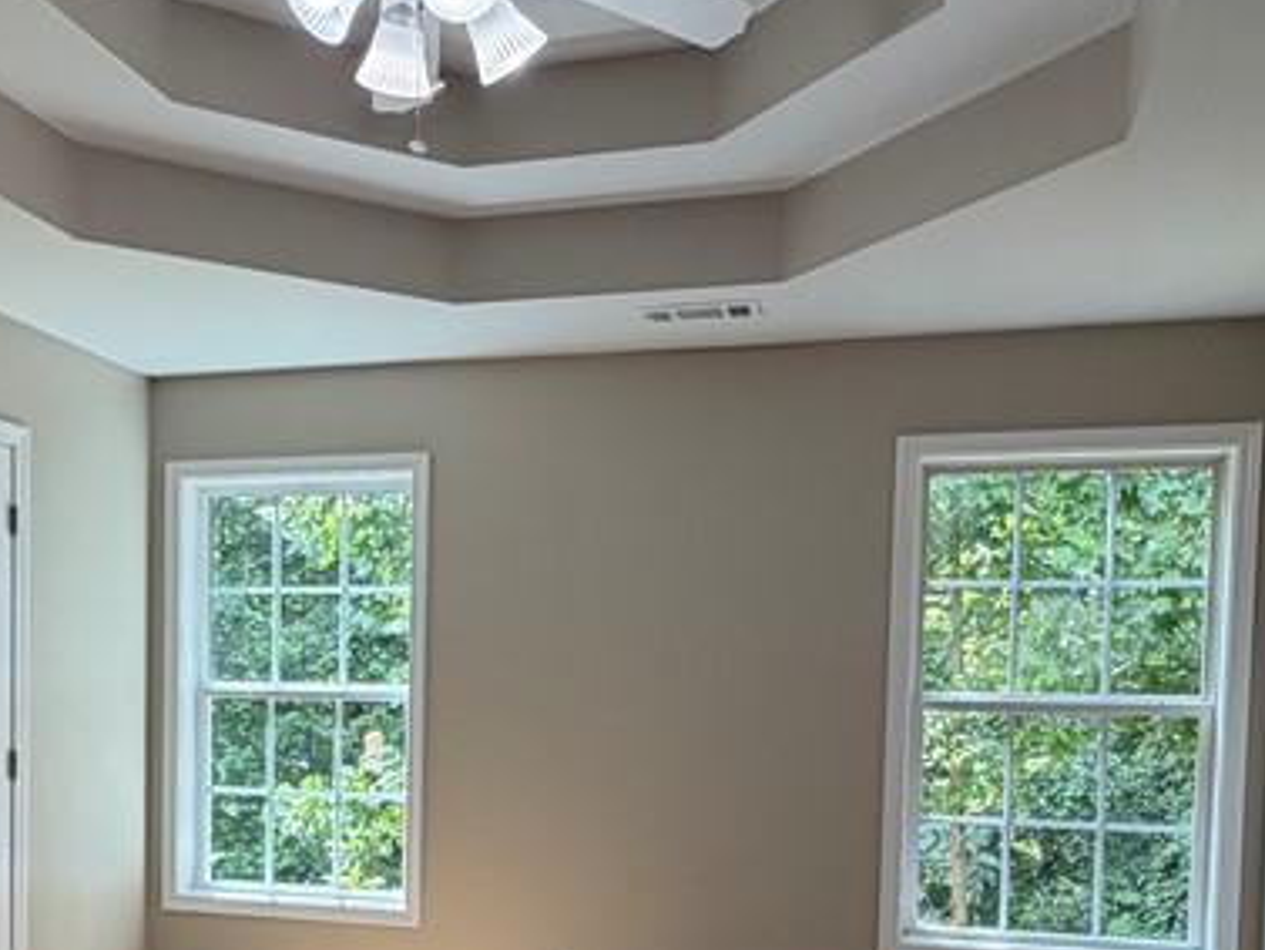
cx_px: 520
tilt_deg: -2.9
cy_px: 786
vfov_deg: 36.2
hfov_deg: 48.7
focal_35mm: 38
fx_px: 1389
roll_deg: -1.5
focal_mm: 2.22
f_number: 2.2
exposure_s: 1/120
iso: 160
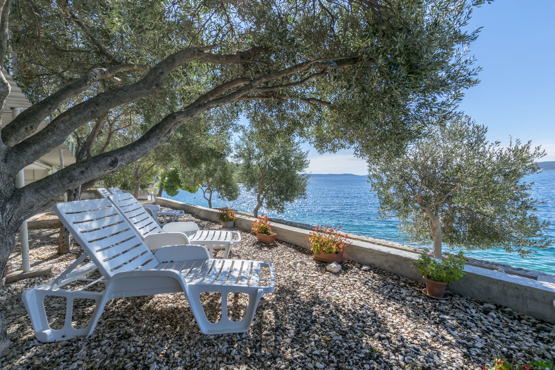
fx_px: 231
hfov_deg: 100.4
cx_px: 278
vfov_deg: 77.3
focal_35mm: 15
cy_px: 185
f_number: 8
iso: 100
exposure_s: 1/320
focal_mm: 10
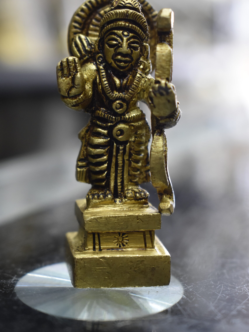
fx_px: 748
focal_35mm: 78
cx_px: 125
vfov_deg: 25.0
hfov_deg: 18.9
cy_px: 160
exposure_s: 1/60
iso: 1400
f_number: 5.3
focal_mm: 48
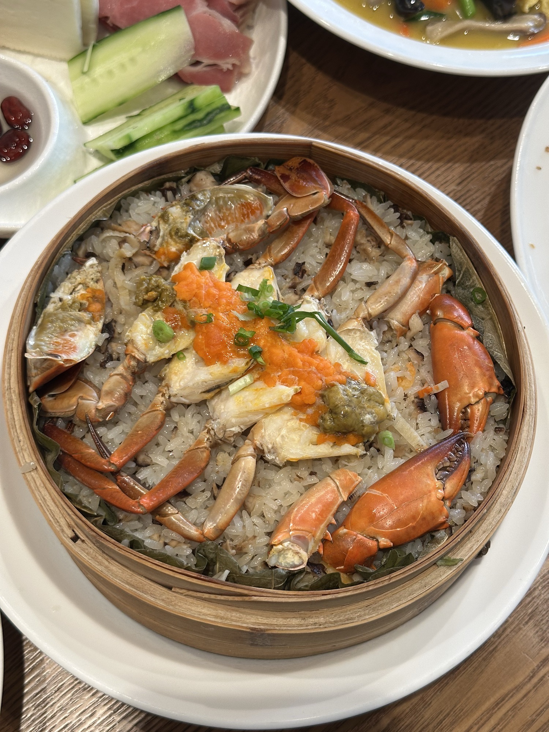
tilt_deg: -66.3
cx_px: 274
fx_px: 1015
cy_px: 366
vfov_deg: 39.7
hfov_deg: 30.3
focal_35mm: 48
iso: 80
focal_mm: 6.86
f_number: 1.78
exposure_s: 1/100
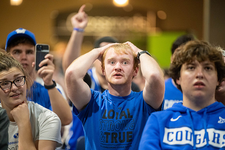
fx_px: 1250
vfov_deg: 6.9
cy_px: 75
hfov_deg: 10.3
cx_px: 112
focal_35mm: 200
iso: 6400
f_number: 2.8
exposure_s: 1/250
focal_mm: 200
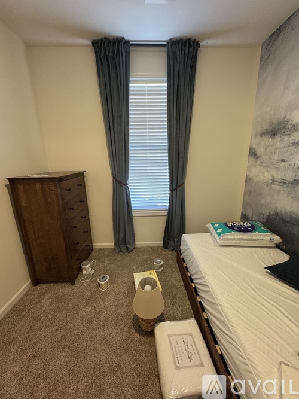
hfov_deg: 85.7
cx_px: 150
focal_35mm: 14
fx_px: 161
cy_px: 200
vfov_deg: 102.1
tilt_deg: -14.0
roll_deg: +1.5
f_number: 2.2
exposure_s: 1/60
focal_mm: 2.22
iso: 200
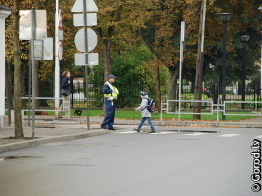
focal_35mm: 220
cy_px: 98
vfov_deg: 6.8
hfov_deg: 9.0
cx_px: 115
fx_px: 1662
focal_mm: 135
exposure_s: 1/180
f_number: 5.6
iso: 800
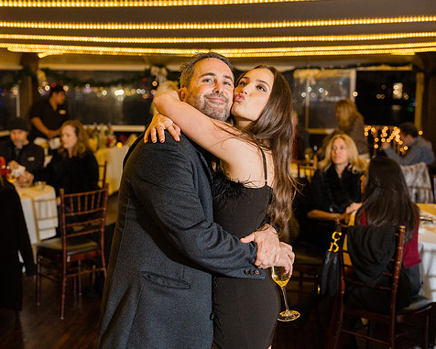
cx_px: 203
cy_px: 175
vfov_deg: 29.7
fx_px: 658
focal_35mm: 51
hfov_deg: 36.6
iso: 3200
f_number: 2.8
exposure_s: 1/250
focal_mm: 44.6
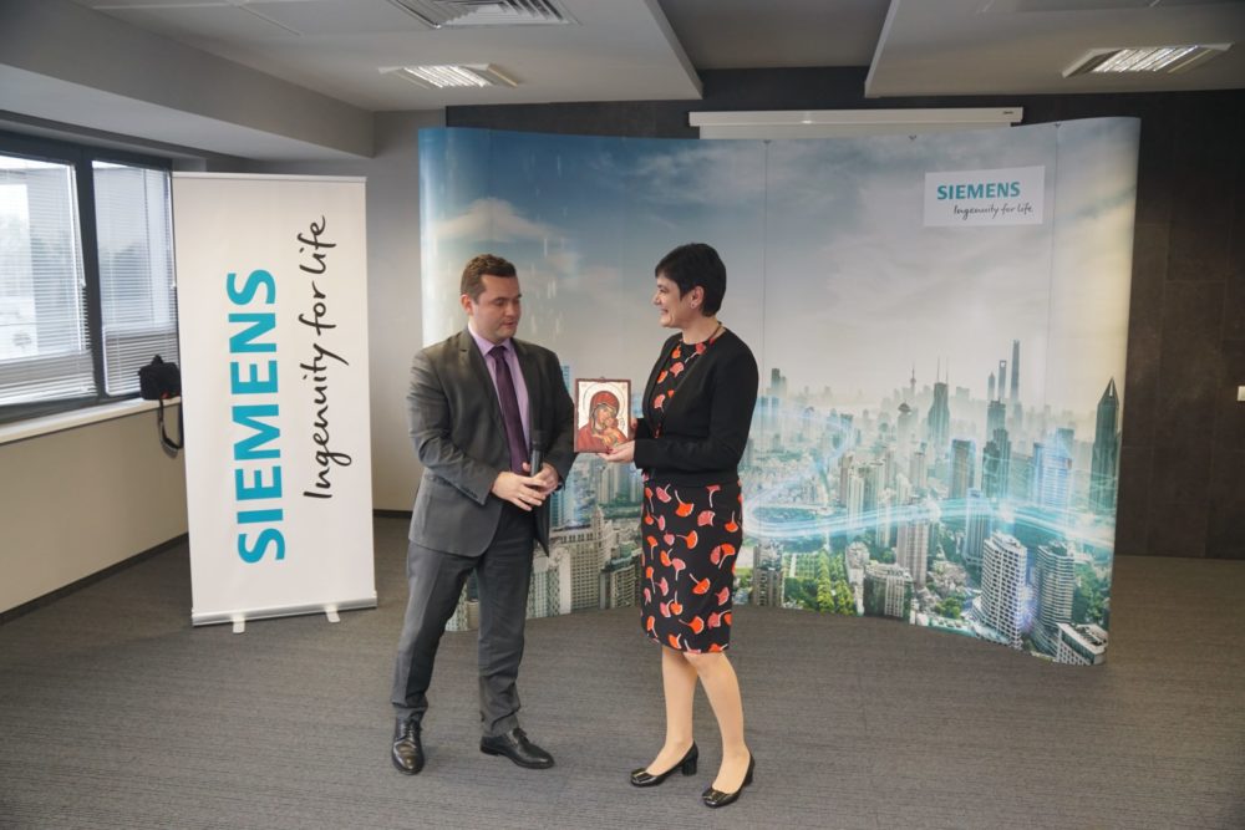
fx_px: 1038
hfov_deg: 61.9
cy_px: 415
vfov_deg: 43.6
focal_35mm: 30
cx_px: 622
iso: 500
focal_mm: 20
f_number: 2.8
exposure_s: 1/60
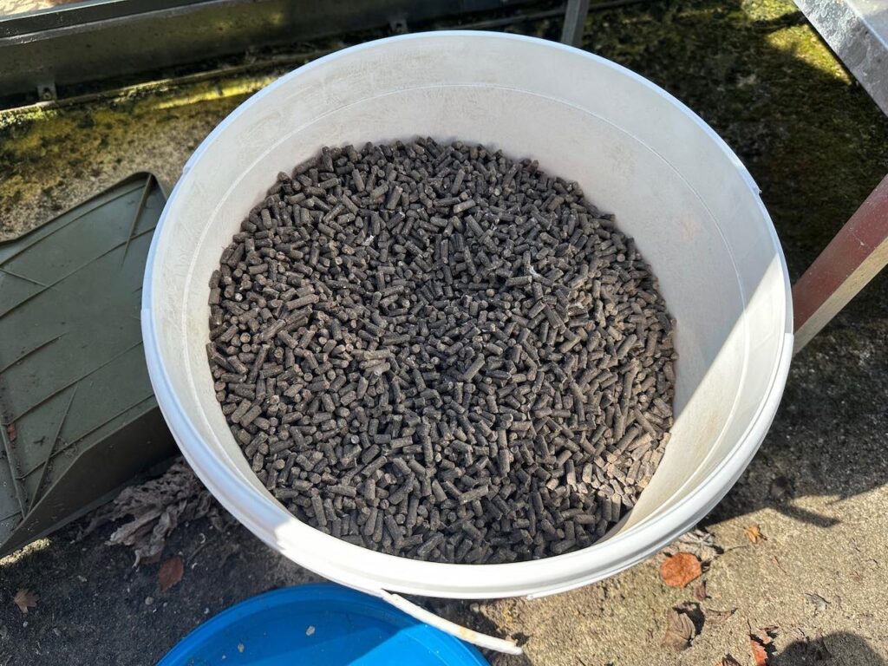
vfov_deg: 56.8
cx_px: 444
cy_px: 333
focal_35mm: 24
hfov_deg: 71.6
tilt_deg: -63.0
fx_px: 616
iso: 80
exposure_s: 1/1144
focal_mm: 6.86
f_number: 1.78
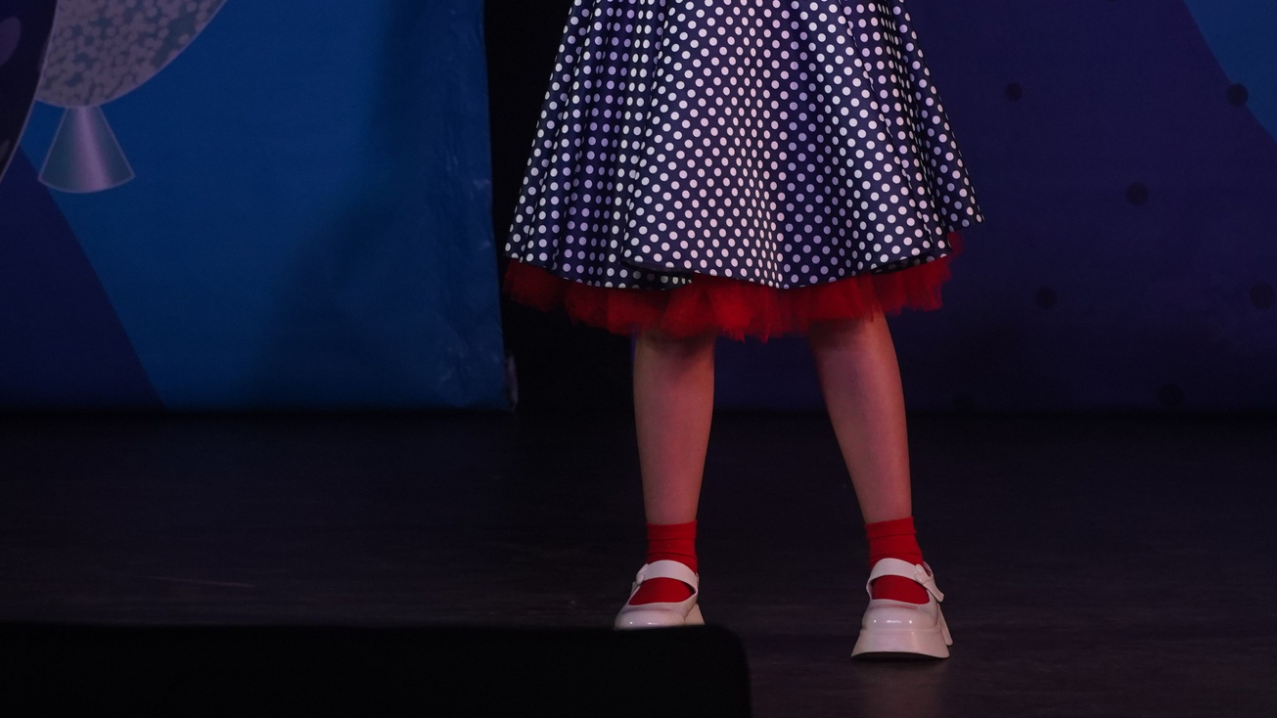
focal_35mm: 337
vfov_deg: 3.6
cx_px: 658
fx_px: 11411
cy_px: -69
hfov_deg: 6.4
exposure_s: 1/400
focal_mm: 164
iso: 2000
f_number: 5.6
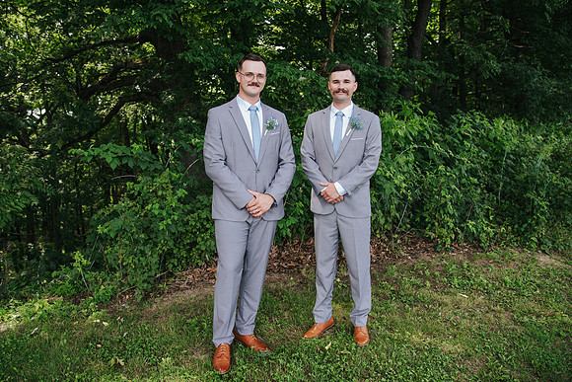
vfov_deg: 46.2
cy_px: 162
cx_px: 264
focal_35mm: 28
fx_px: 446
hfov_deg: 65.2
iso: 250
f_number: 4
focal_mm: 24
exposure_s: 1/200
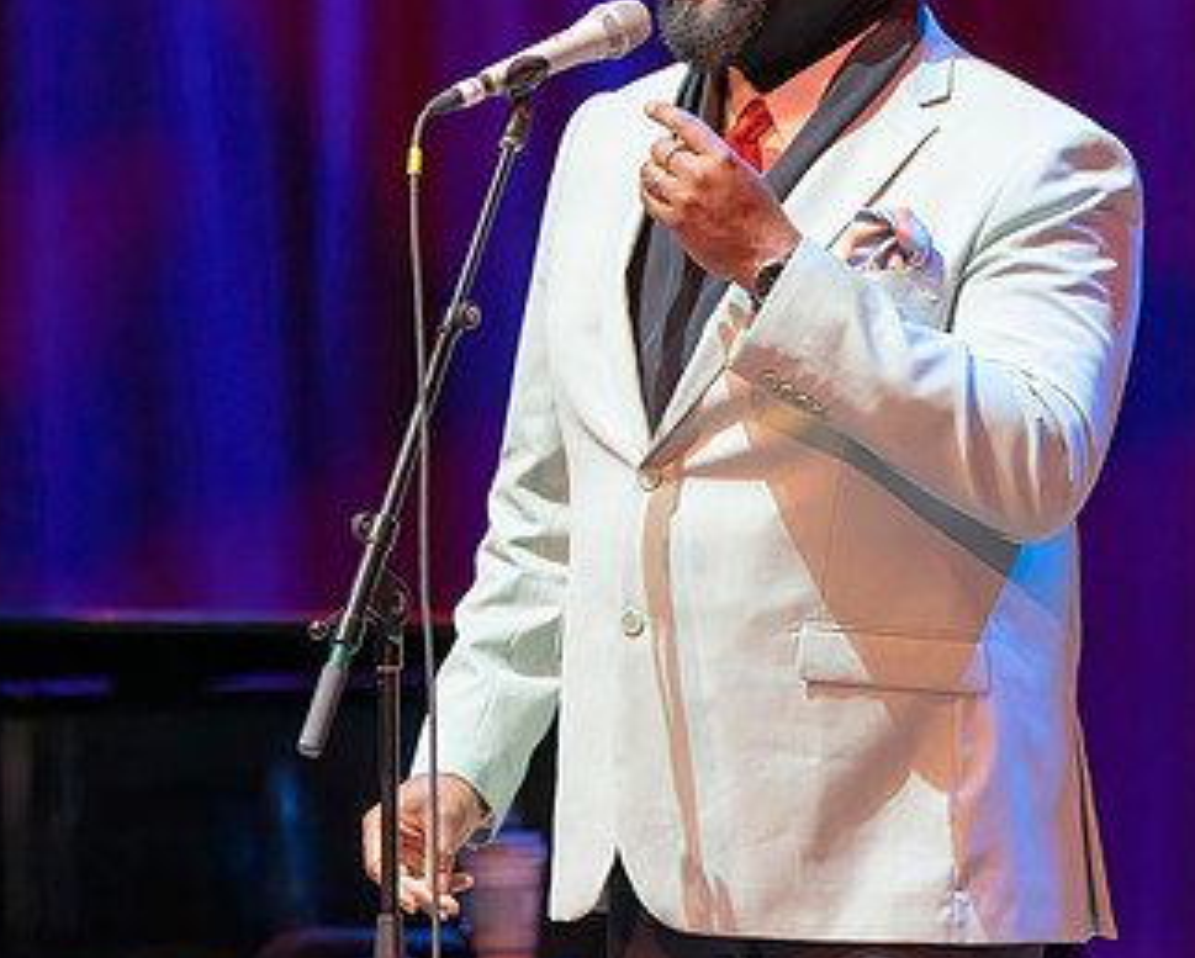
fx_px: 22231
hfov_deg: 3.1
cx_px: 540
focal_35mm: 628
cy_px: 353
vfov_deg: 2.5
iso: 5000
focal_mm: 373
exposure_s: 1/320
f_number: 5.6
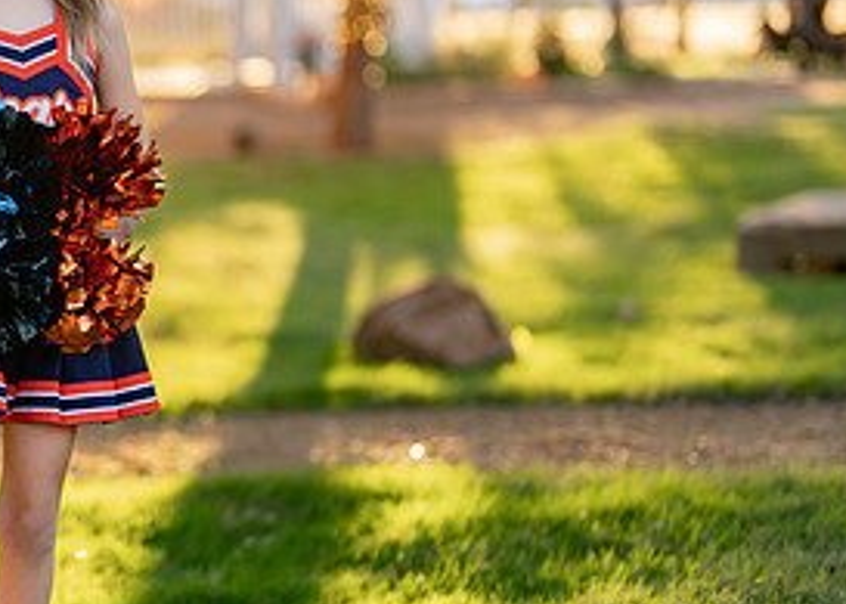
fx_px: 2931
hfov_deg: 16.0
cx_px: -32
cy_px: 268
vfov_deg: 11.8
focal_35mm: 122
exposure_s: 1/500
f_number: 1.2
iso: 100
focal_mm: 50
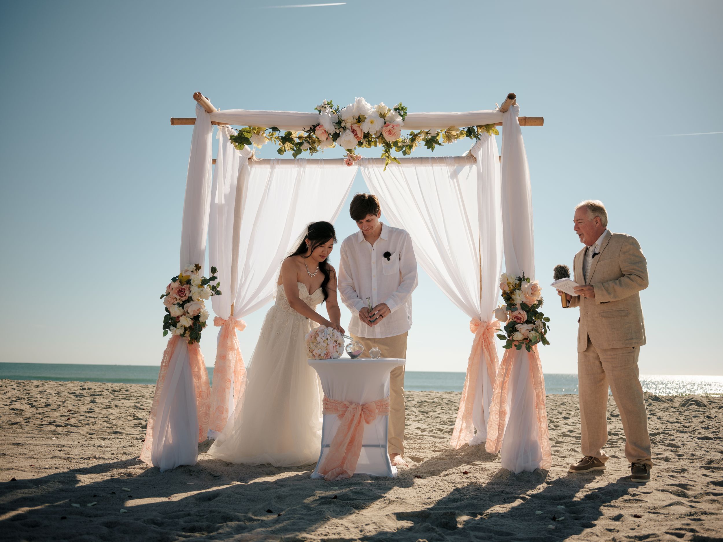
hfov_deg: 46.8
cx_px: 362
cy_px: 271
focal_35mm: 40
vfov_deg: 36.0
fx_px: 835
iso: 160
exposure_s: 1/2000
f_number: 3.5
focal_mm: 50
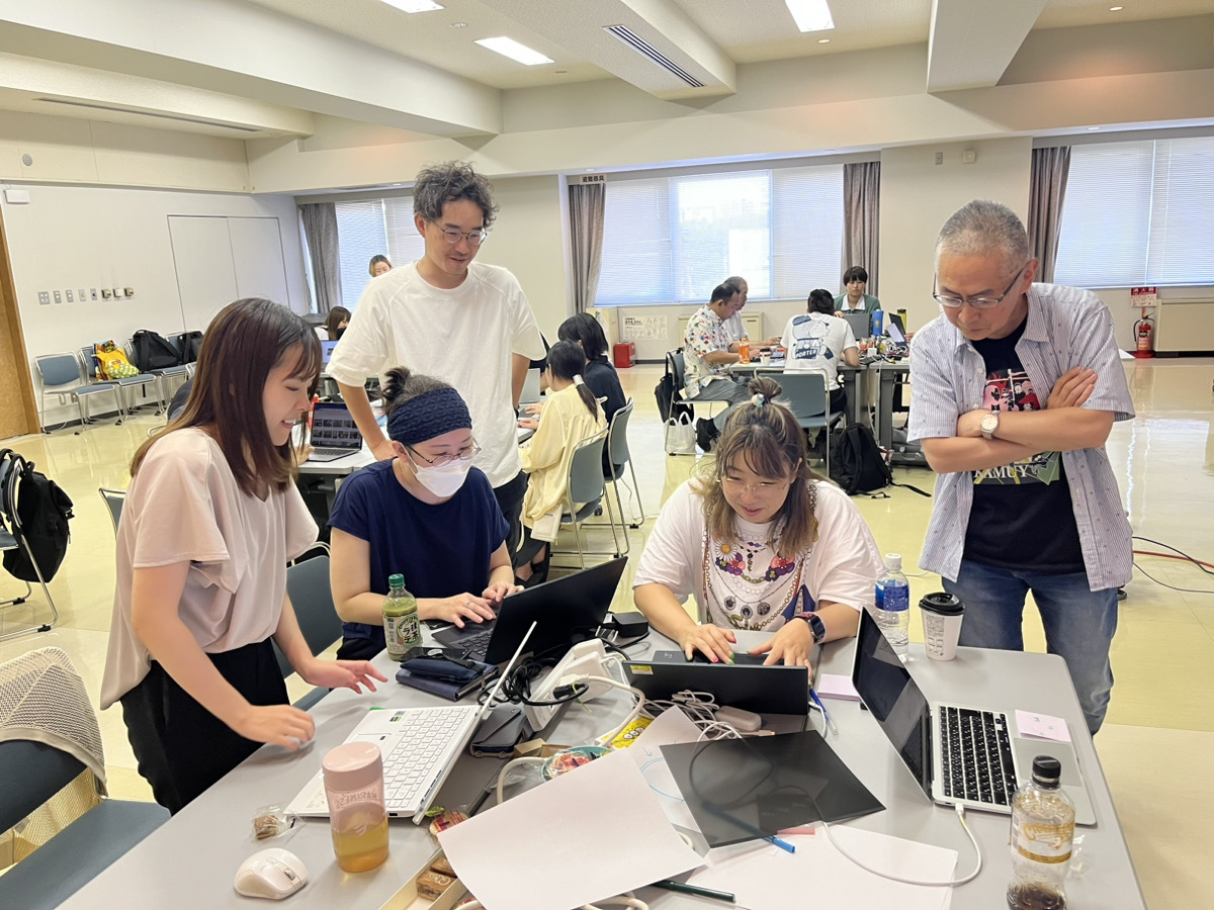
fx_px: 912
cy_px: 455
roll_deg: +2.7
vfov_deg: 53.1
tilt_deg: -13.6
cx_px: 607
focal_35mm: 26
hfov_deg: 67.3
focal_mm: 5.1
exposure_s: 1/50
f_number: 1.6
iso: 80
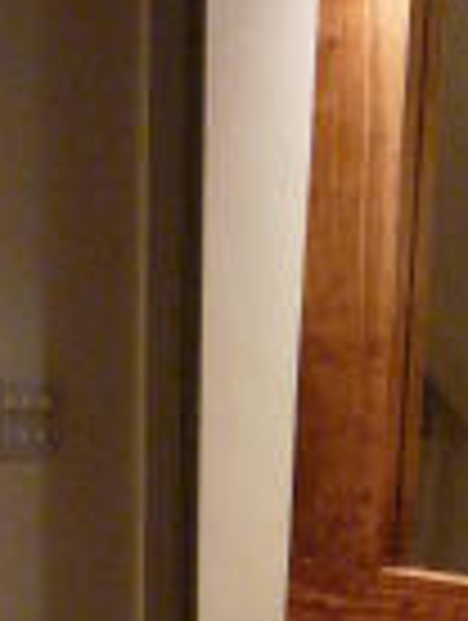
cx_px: 742
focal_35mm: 122
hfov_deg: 11.6
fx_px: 2192
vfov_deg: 15.9
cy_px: 558
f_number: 2.8
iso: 400
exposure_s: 1/30
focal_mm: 5.5
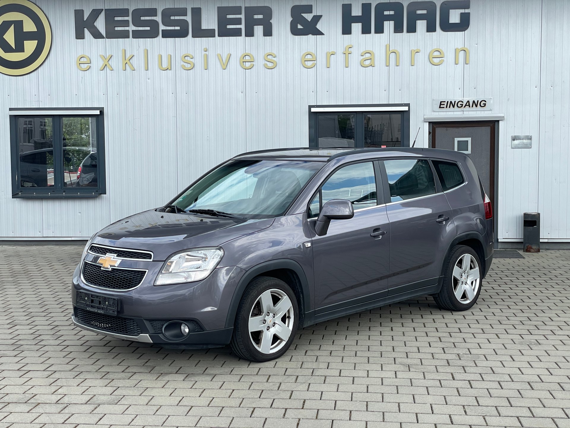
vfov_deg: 28.0
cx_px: 285
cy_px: 214
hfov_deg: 36.8
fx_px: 856
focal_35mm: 52
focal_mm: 6
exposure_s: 1/600
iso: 25
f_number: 2
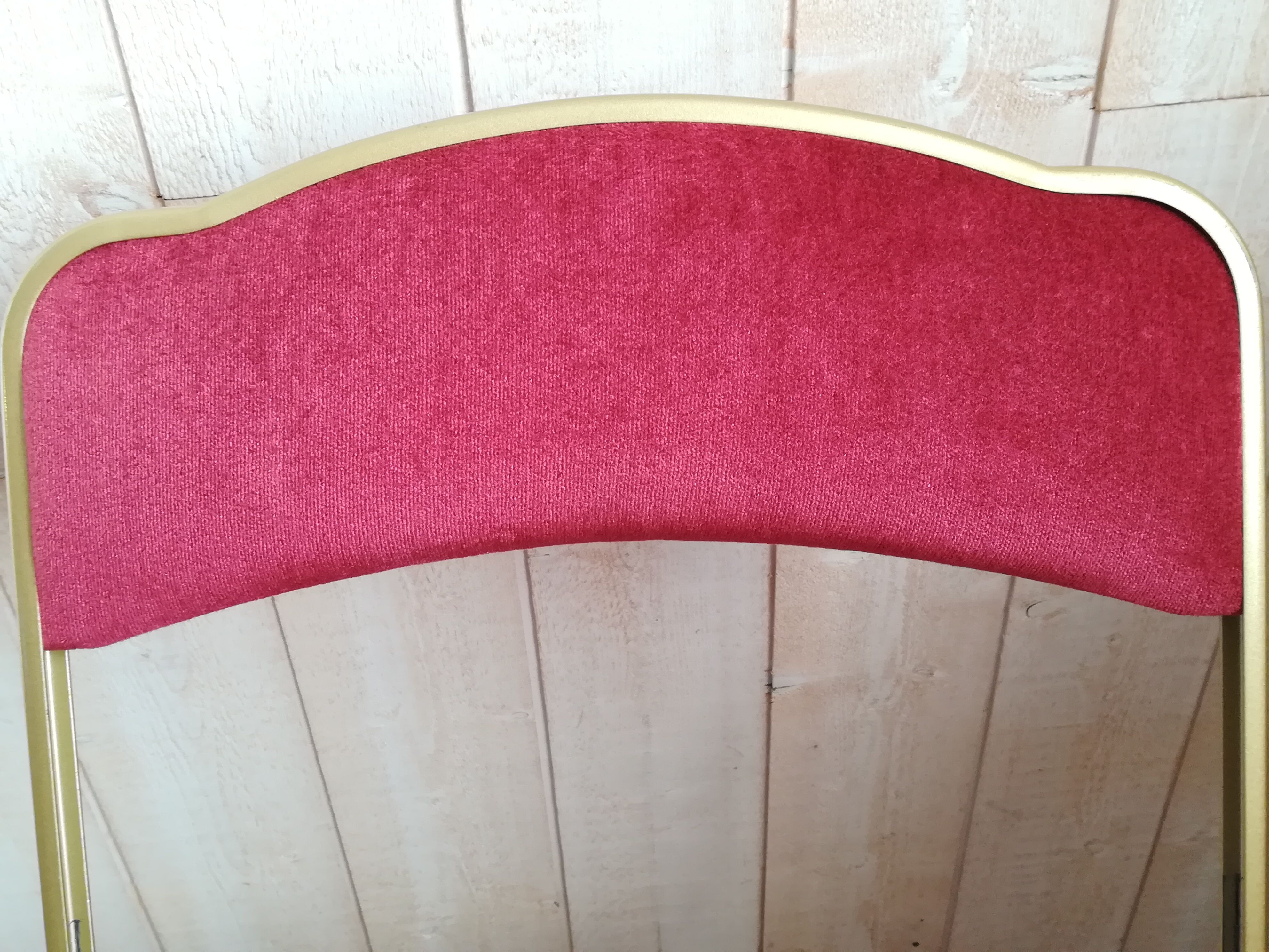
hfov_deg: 54.0
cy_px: 476
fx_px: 1246
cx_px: 634
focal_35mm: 34
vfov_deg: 41.8
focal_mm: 3.83
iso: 160
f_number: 2.2
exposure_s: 1/33.3
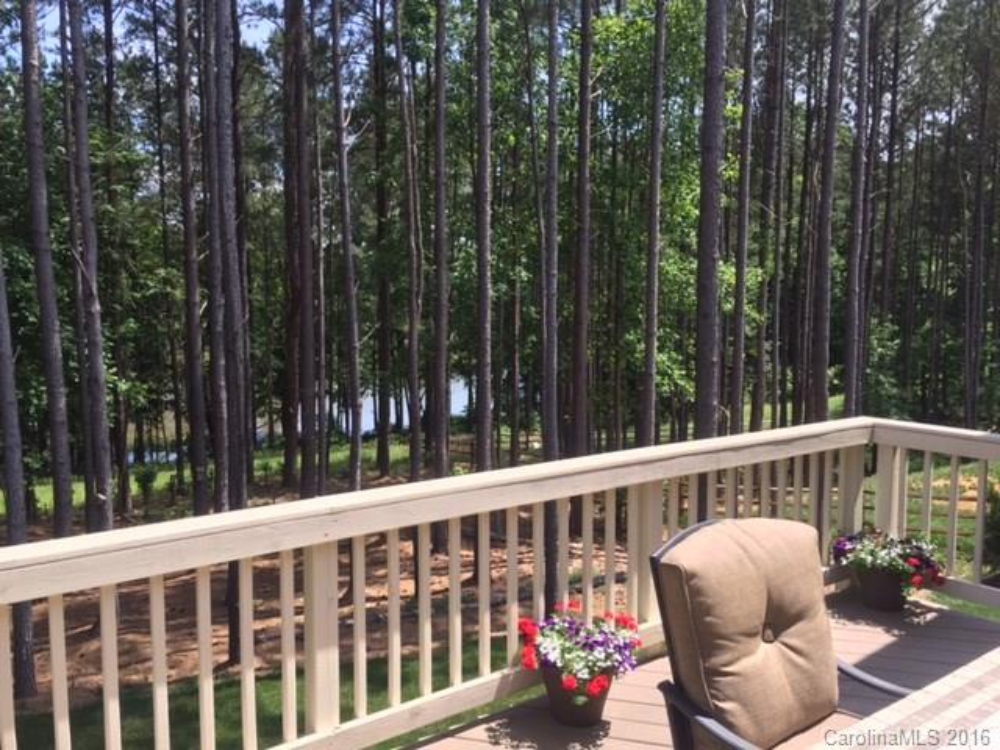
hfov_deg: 61.7
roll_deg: -0.7
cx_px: 500
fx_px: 838
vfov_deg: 48.2
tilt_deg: -7.0
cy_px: 375
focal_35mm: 29
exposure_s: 1/807
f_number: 2.2
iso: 32
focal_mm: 4.15
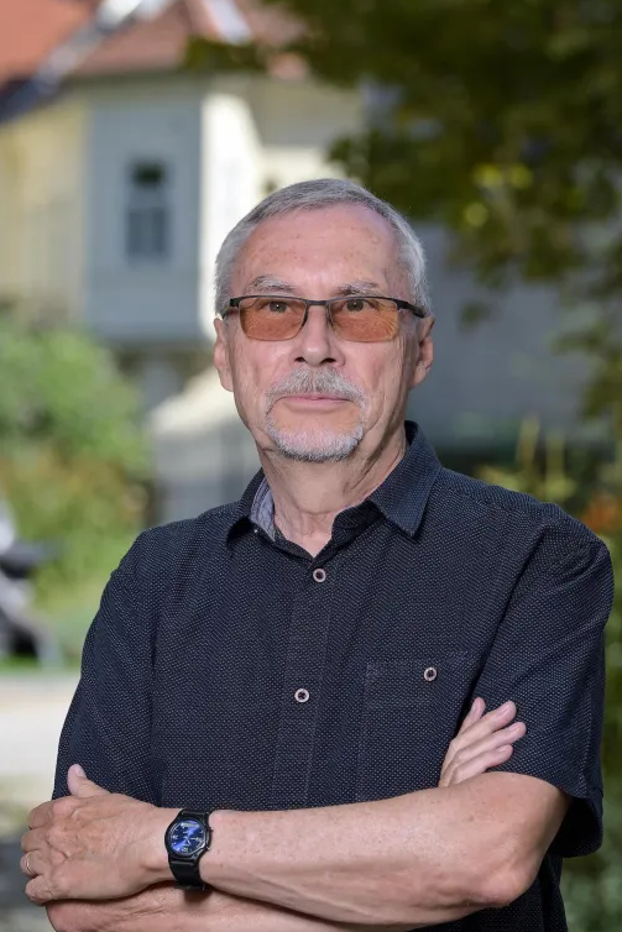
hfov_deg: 9.6
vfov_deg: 14.3
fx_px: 3704
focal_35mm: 143
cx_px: 246
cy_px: 534
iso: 100
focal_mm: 116
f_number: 5
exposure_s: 1/800
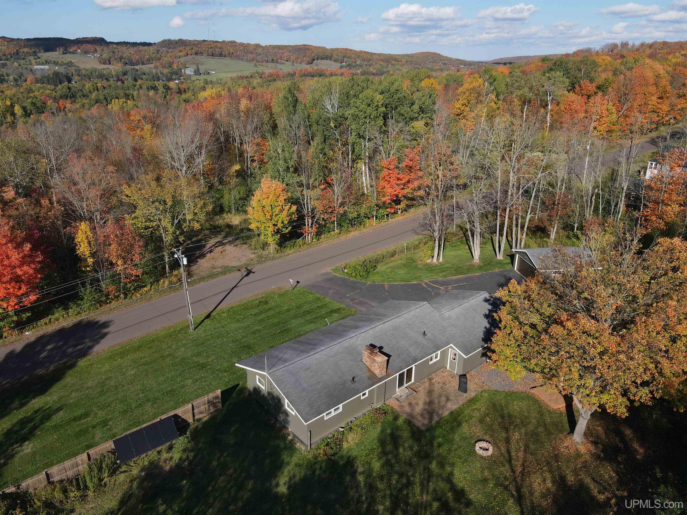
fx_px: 476
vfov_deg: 56.8
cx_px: 344
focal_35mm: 24
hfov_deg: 71.6
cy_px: 258
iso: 110
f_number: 2.8
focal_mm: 4.5
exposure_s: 1/800
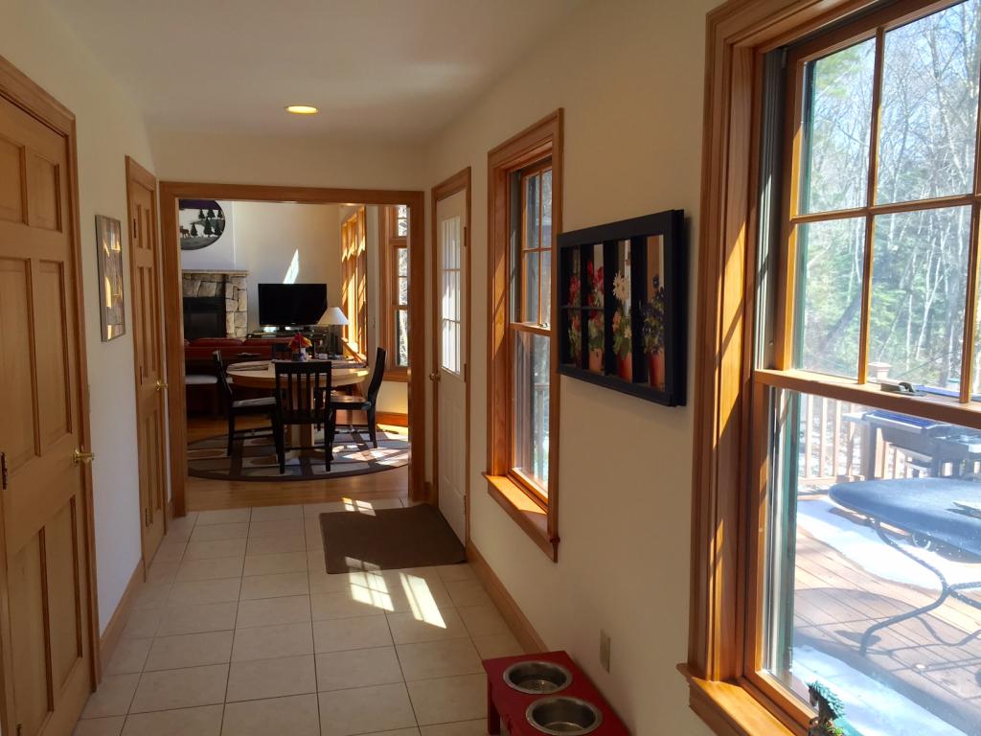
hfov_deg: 61.7
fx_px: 822
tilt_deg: -6.6
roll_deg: -0.7
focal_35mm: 29
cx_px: 490
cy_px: 368
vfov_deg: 48.2
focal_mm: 4.15
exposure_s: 1/120
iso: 40
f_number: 2.2
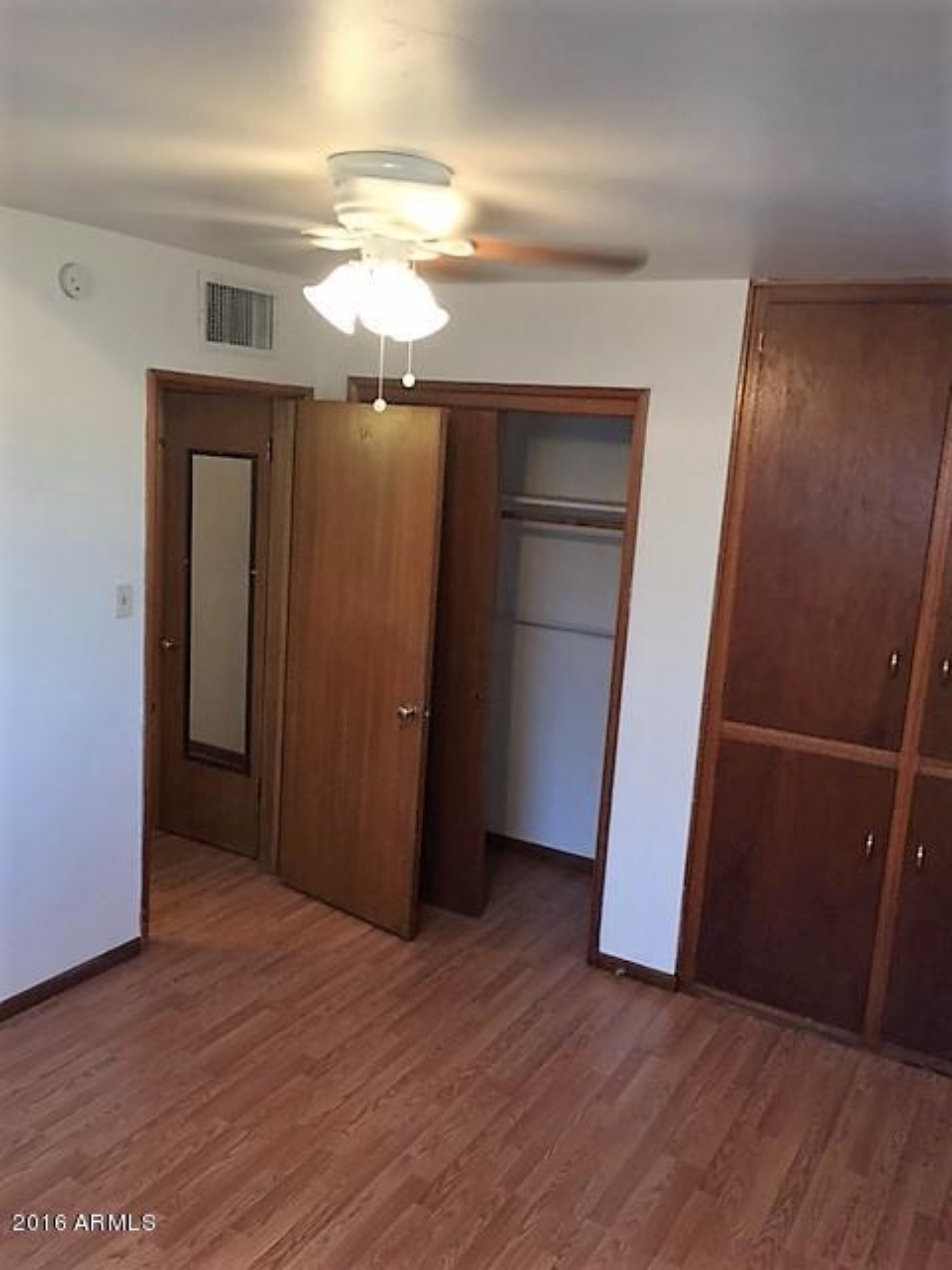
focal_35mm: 29
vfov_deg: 61.7
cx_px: 476
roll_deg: -3.8
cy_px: 635
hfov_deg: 48.2
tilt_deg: -9.8
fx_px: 1063
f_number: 2.2
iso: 40
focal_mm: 4.15
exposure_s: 1/30
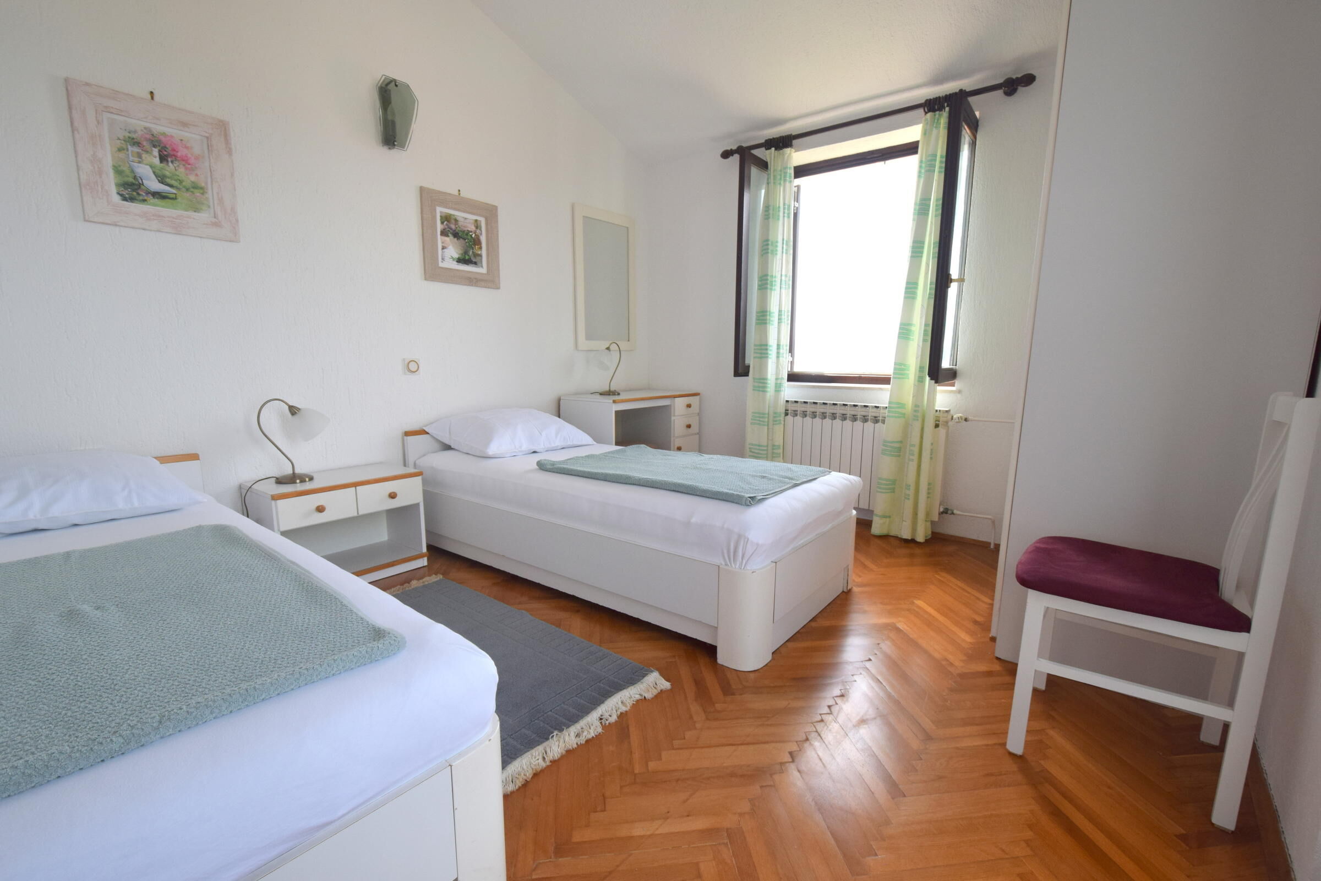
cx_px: 660
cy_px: 440
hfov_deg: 100.4
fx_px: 550
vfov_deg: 77.3
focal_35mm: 15
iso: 400
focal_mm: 10
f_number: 7.1
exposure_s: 1/200
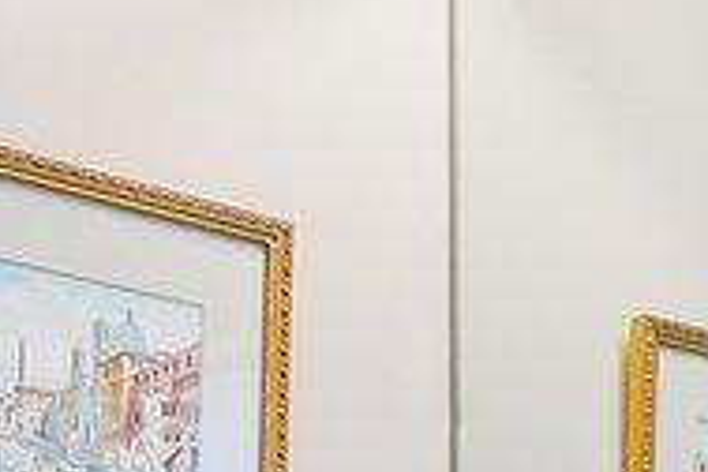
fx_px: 2399
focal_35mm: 122
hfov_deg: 16.7
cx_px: 472
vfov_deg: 10.1
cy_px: 1049
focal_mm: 10
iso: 250
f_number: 8
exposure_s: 1/9
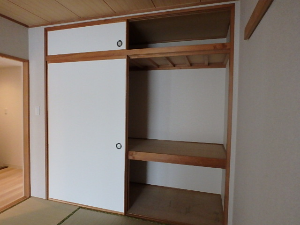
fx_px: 182
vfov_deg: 63.4
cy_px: 112
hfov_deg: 79.0
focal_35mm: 21
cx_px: 150
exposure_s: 1/30
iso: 800
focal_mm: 3.7
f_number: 3.5
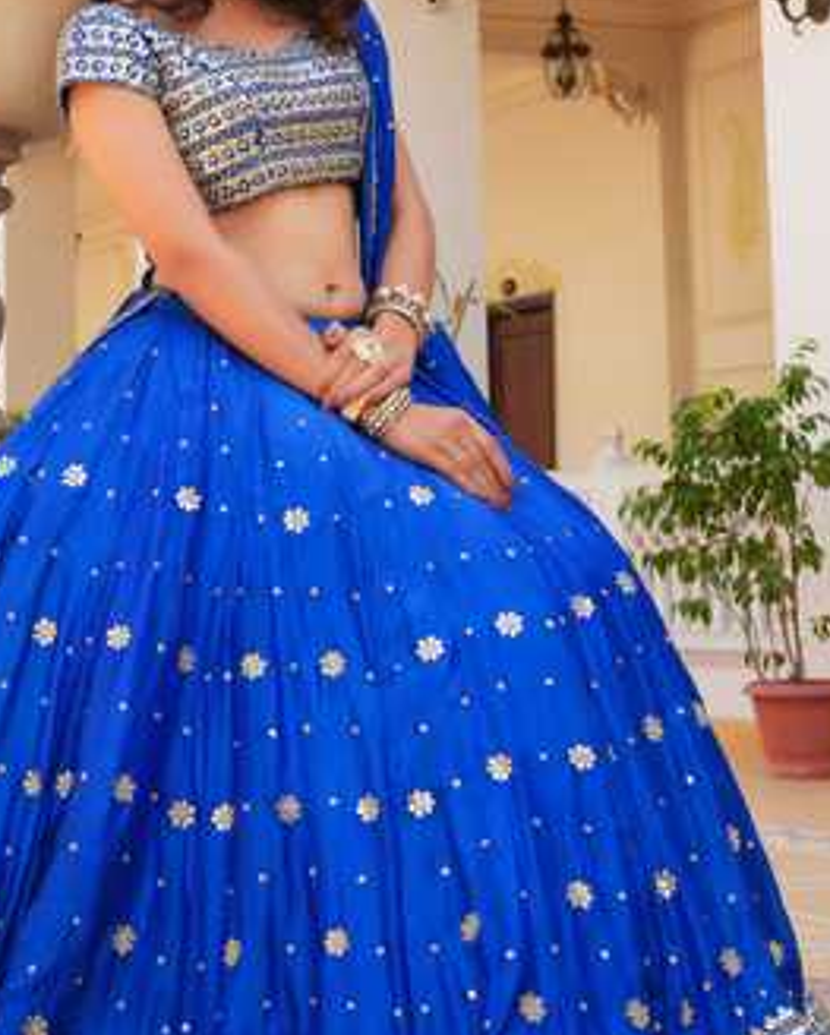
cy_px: 506
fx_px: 1472
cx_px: 306
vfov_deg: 38.7
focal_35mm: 48
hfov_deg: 31.3
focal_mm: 32
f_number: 5.6
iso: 100
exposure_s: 1/160
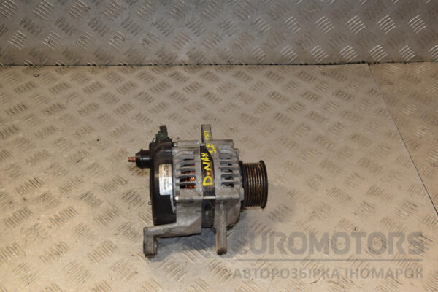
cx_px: 219
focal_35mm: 39
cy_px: 146
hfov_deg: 49.6
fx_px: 474
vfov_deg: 34.2
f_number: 9
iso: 800
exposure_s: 1/200
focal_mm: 26
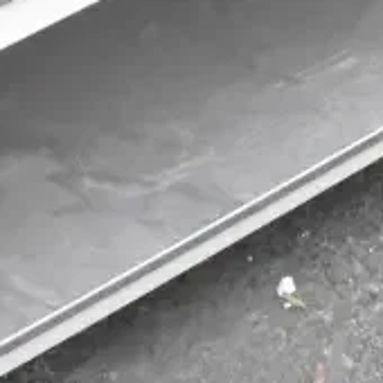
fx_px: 1806
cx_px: 246
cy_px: -319
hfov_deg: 12.1
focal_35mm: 144
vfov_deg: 11.2
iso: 6400
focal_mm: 21
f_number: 13
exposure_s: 1/640
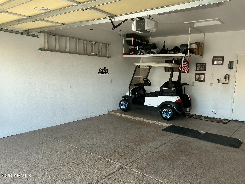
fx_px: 205
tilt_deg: -5.8
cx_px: 122
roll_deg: -1.3
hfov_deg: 61.7
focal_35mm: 29
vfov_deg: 48.2
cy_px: 92
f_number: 1.8
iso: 40
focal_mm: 3
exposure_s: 1/120
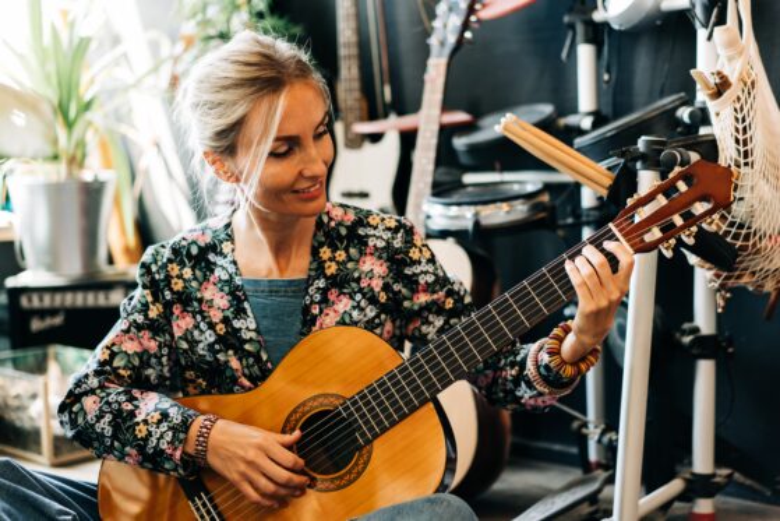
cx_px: 390
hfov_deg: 36.2
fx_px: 1192
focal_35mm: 55
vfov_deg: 24.6
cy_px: 260
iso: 1000
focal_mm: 55
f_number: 2.2
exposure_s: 1/160
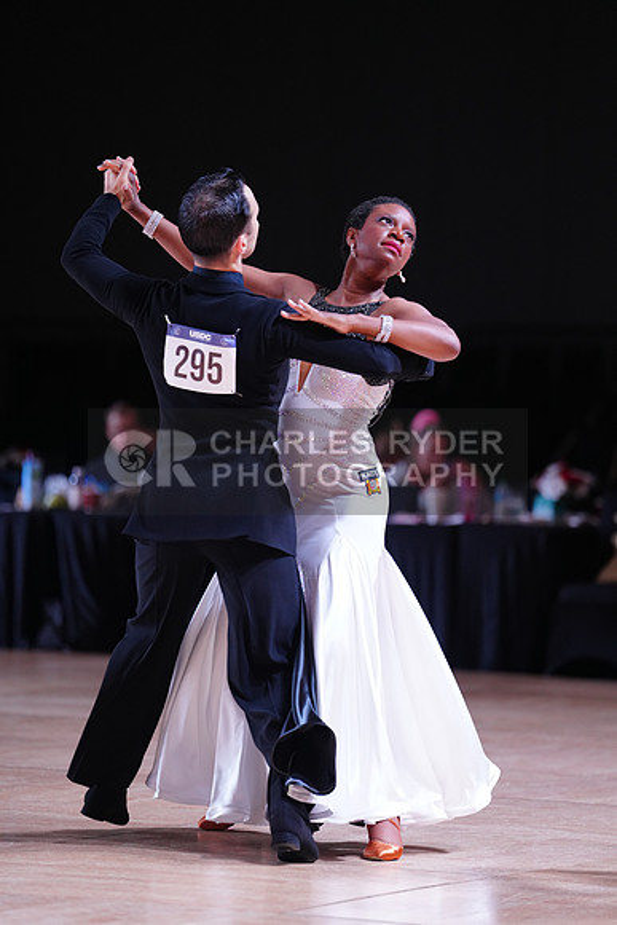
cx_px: 308
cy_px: 462
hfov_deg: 8.1
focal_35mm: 170
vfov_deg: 12.1
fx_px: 4367
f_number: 2.8
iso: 1250
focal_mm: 170
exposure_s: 1/500
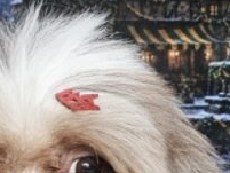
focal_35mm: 117
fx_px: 778
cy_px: 131
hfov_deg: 16.8
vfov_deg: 12.6
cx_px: 89
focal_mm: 5.4
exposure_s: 1/359
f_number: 1.8
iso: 320
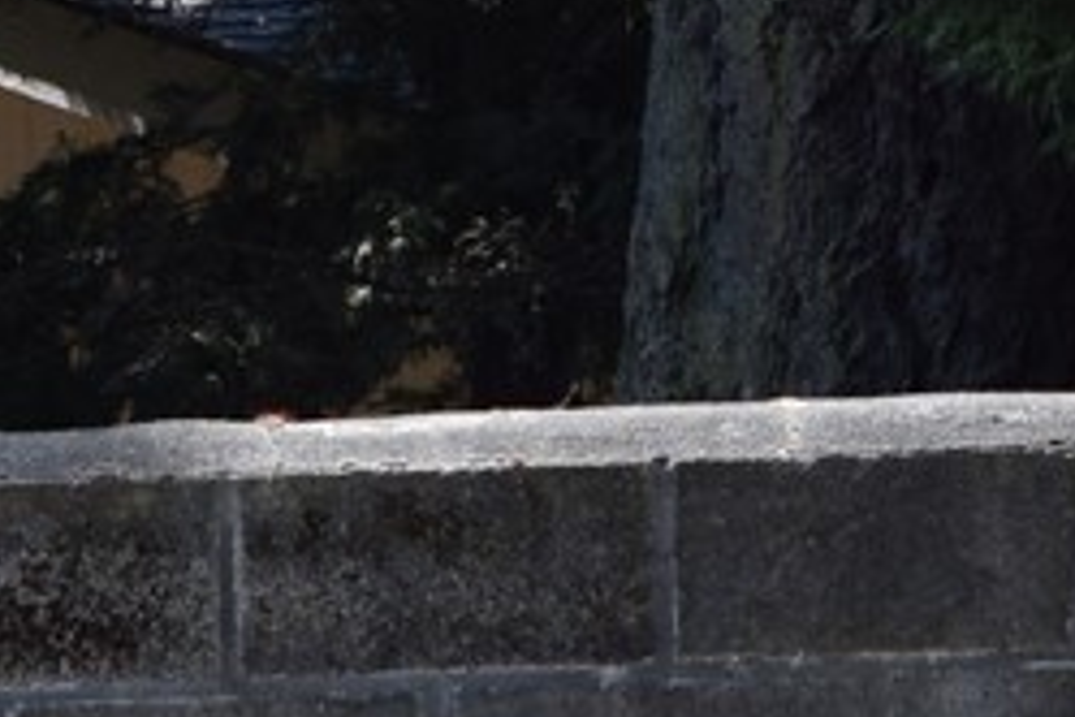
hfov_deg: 3.9
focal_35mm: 531
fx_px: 15855
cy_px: 749
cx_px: 67
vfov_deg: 2.6
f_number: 8
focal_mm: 52
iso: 250
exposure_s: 1/250
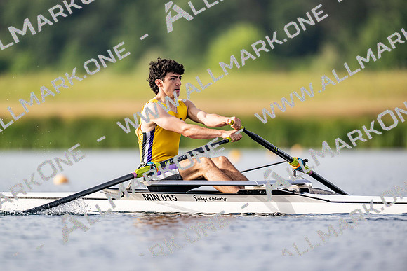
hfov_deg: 3.4
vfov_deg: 2.3
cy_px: 136
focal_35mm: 600
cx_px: 204
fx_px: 6785
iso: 220
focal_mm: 600
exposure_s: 1/2500
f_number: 4
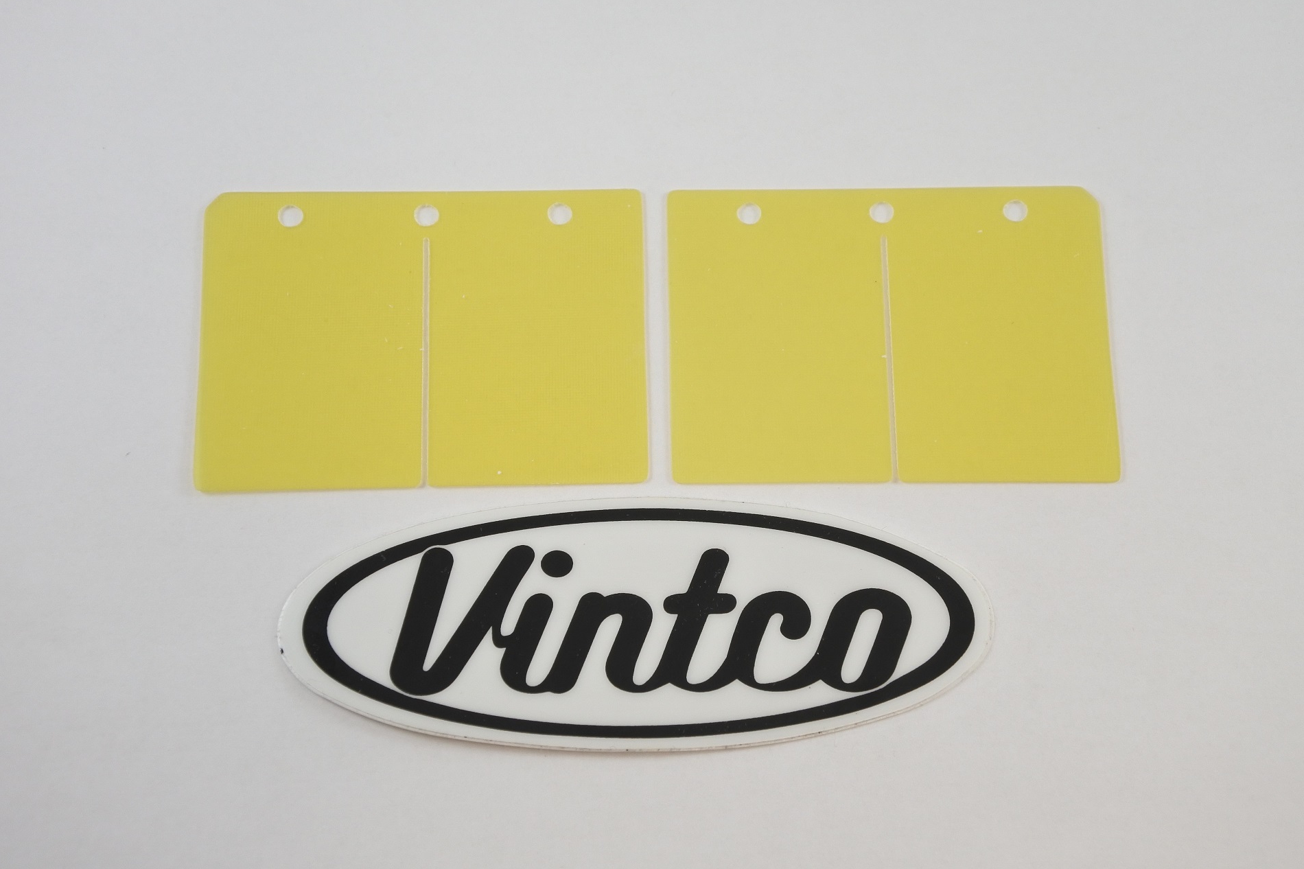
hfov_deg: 35.1
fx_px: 2064
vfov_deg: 23.8
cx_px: 652
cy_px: 427
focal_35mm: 57
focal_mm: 21
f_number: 4.8
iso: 400
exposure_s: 1/125
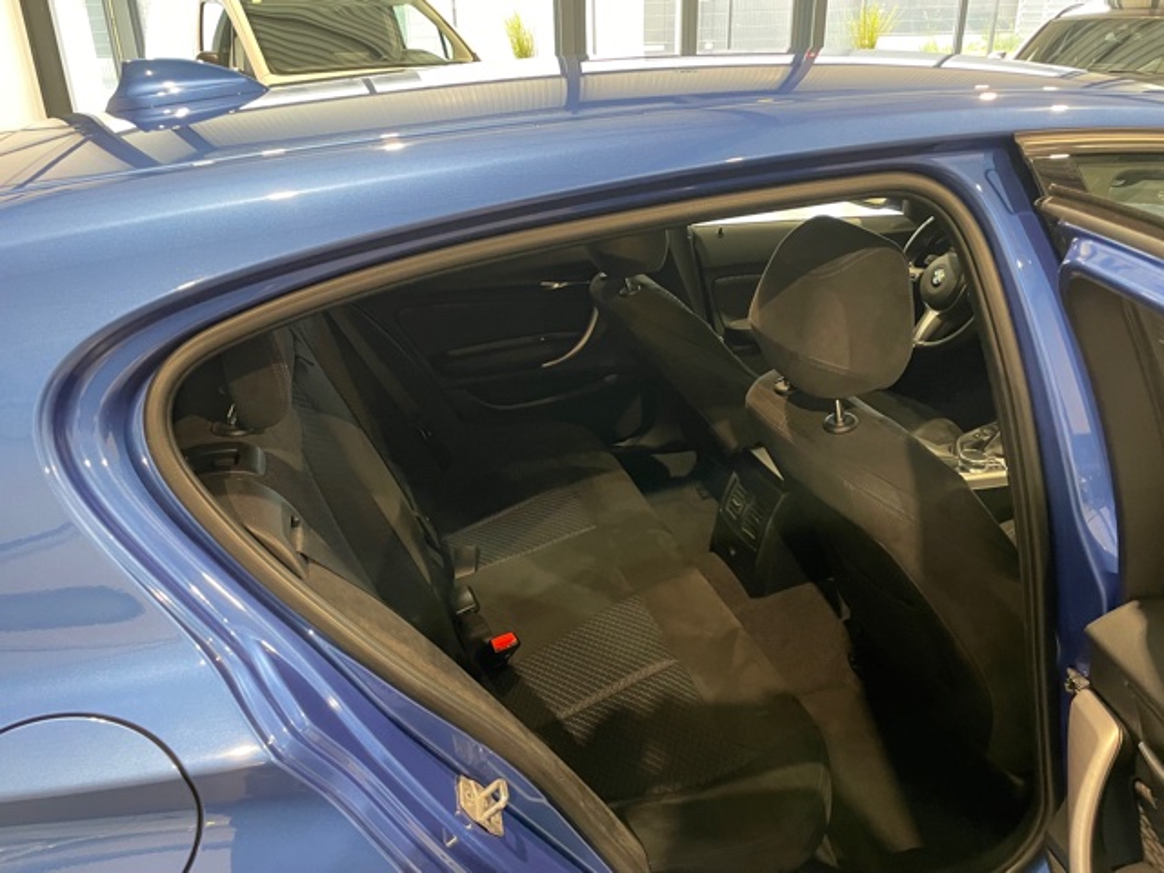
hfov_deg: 67.3
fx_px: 874
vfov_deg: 53.1
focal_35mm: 26
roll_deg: +2.0
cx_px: 582
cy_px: 436
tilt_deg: -25.0
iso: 400
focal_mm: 4.2
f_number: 1.6
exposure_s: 1/50
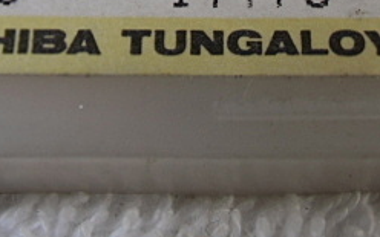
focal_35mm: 82
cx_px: 218
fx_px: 849
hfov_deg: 25.2
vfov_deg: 15.4
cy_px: -34
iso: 100
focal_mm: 5.36
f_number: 3.5
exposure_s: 1/80
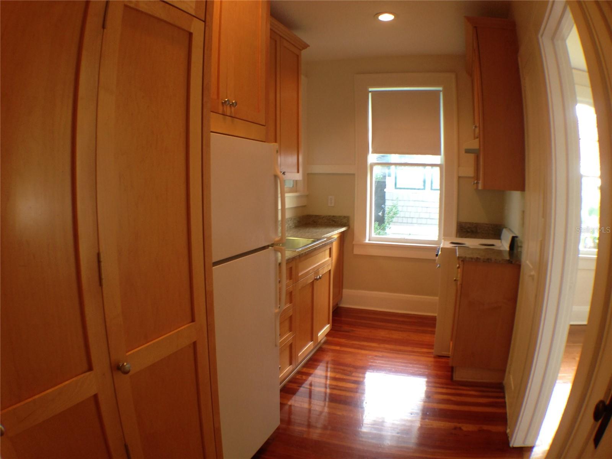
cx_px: 306
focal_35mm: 33
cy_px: 230
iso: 64
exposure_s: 1/20
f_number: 2.4
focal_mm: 4.12
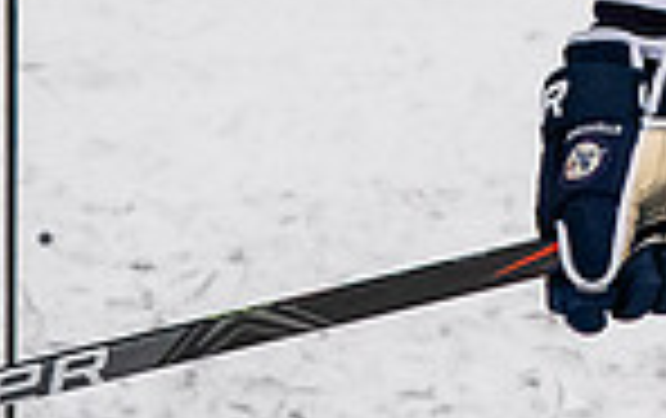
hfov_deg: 1.3
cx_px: 994
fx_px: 30176
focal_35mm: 1660
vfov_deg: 0.8
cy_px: -629
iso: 2000
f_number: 3.5
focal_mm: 195
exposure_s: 1/800
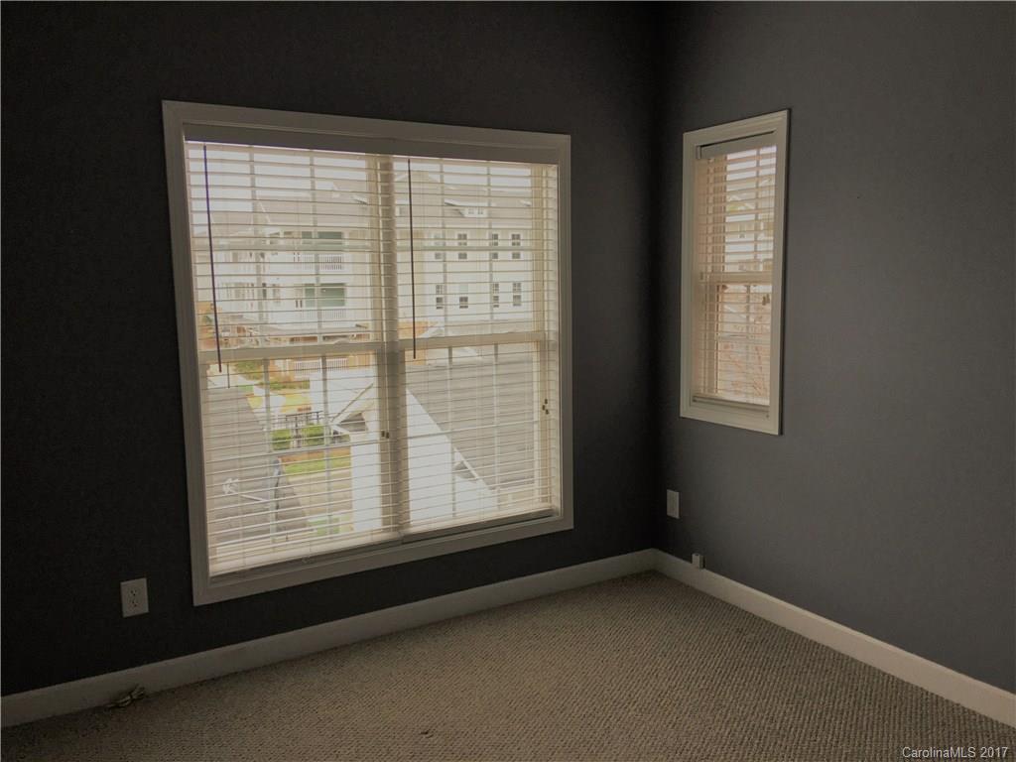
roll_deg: +0.6
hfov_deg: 61.7
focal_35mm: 29
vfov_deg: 48.2
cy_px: 381
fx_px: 851
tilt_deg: -5.3
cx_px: 508
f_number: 2.2
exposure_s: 1/60
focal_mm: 4.15
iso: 25
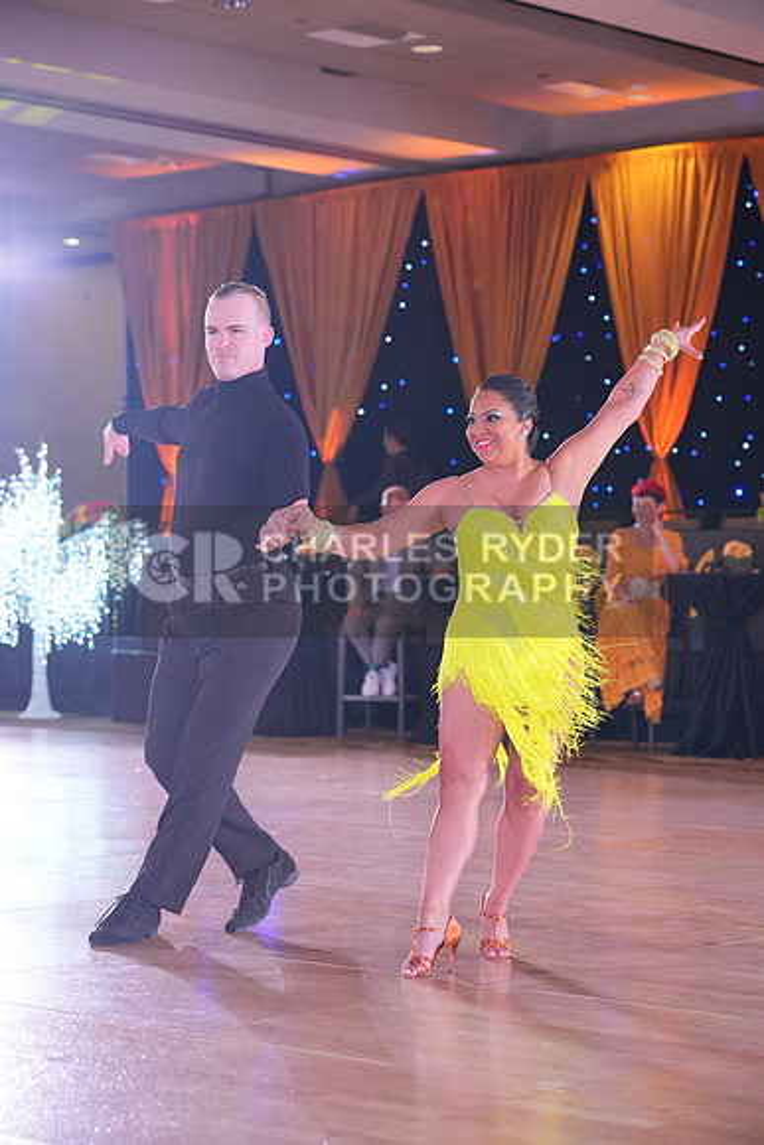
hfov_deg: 16.5
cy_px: 572
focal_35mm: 83
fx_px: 2640
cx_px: 382
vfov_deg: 24.5
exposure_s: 1/400
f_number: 4
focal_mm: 83
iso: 3200
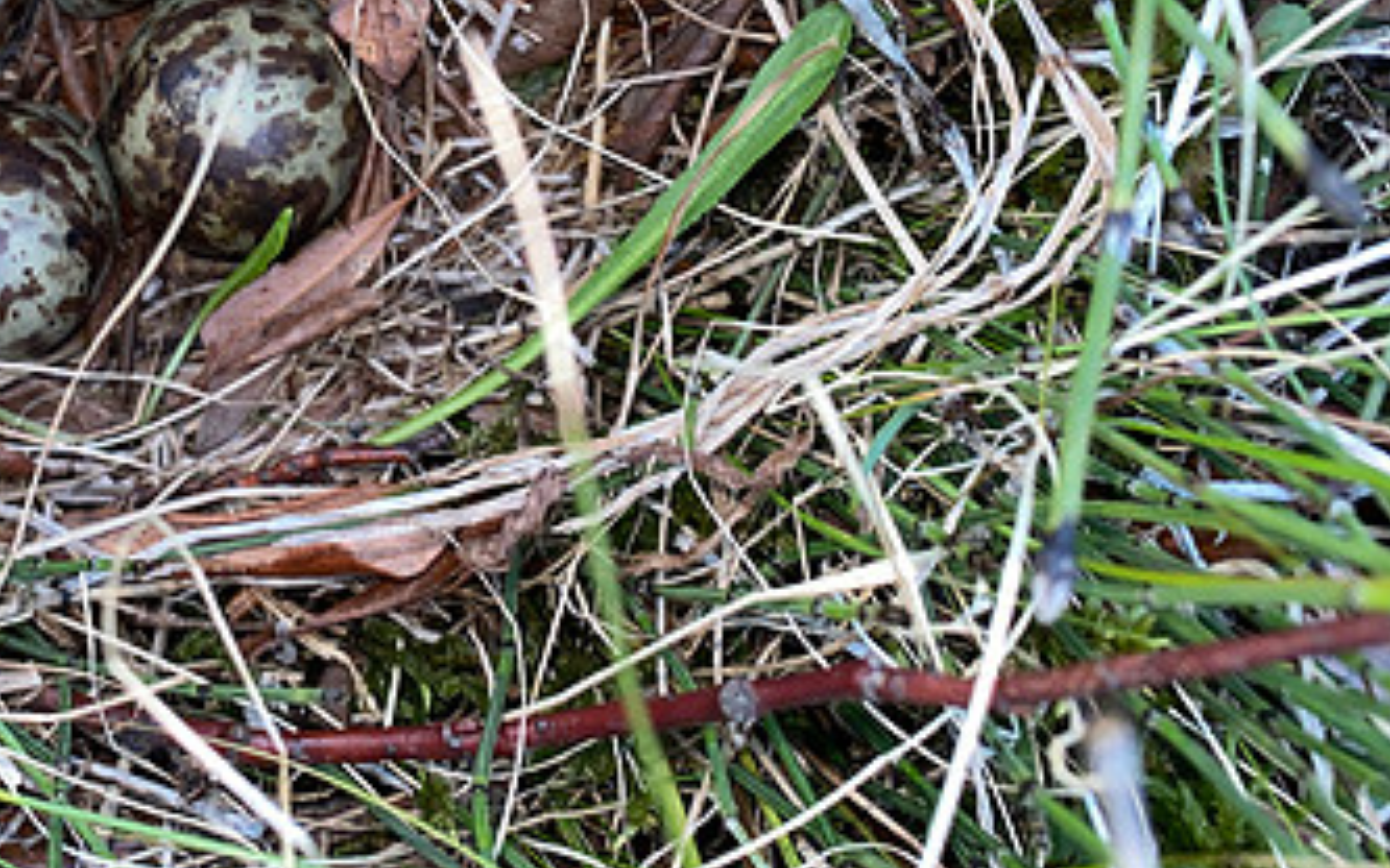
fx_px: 1818
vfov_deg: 25.7
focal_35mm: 48
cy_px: 27
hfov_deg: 39.6
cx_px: 209
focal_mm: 4.25
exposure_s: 1/19
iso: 40
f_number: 1.8
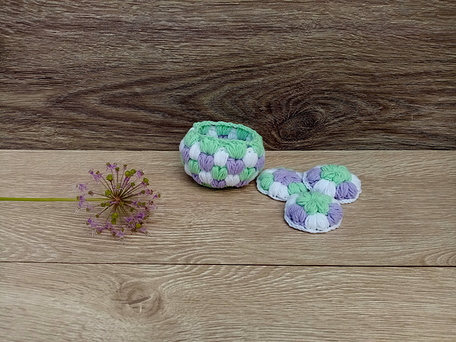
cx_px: 228
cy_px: 171
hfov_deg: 67.3
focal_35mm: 26
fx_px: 343
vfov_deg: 53.1
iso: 102
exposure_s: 1/1225
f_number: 1.8
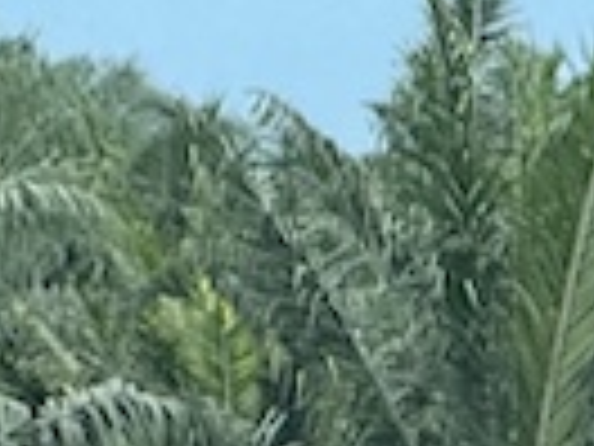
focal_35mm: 911
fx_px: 15632
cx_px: -212
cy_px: 1442
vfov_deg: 1.6
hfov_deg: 2.2
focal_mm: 15.66
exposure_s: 1/467
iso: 50
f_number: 2.8
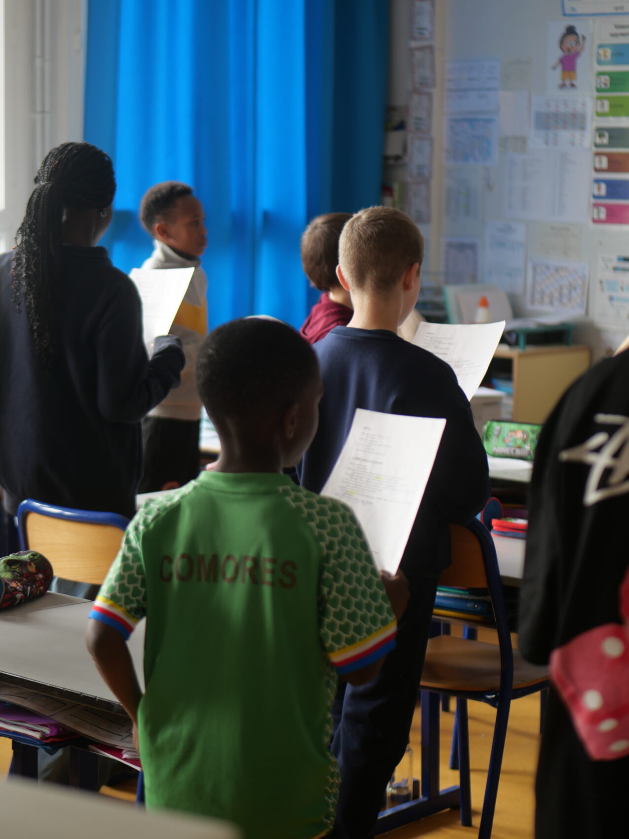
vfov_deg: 22.8
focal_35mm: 86
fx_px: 2084
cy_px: 420
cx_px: 314
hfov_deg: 17.2
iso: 200
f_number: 1.7
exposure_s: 1/160
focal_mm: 43
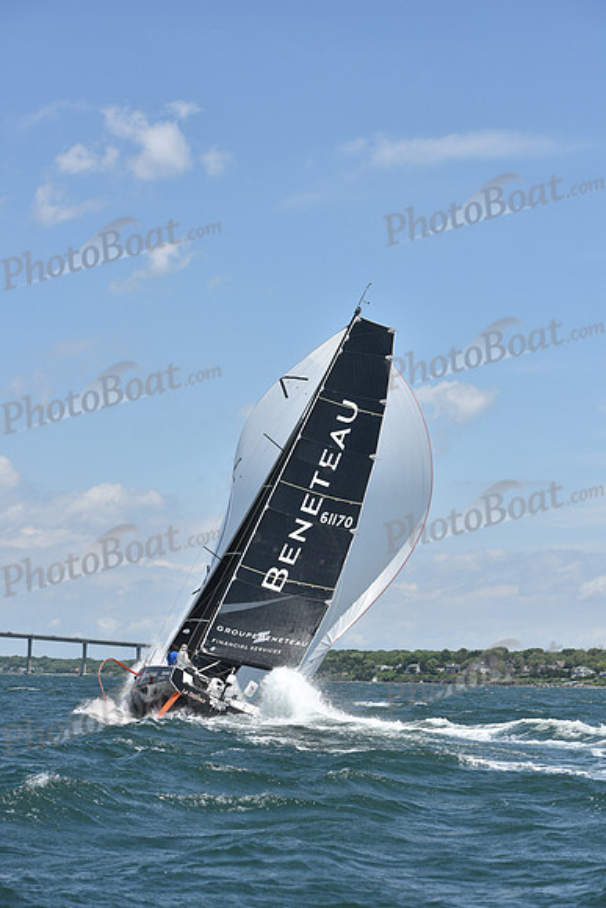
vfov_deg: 24.8
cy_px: 454
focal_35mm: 82
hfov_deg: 16.7
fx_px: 2069
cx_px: 303
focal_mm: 82
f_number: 7.1
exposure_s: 1/1250
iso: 250
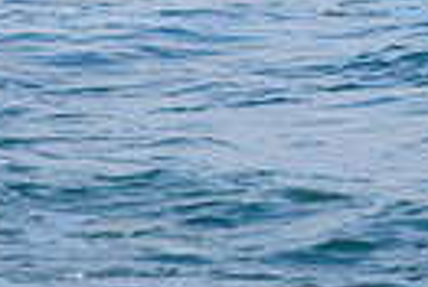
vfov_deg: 0.4
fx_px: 42123
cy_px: -227
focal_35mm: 3535
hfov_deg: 0.6
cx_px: 533
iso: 1600
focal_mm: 800
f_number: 11
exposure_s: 1/2000
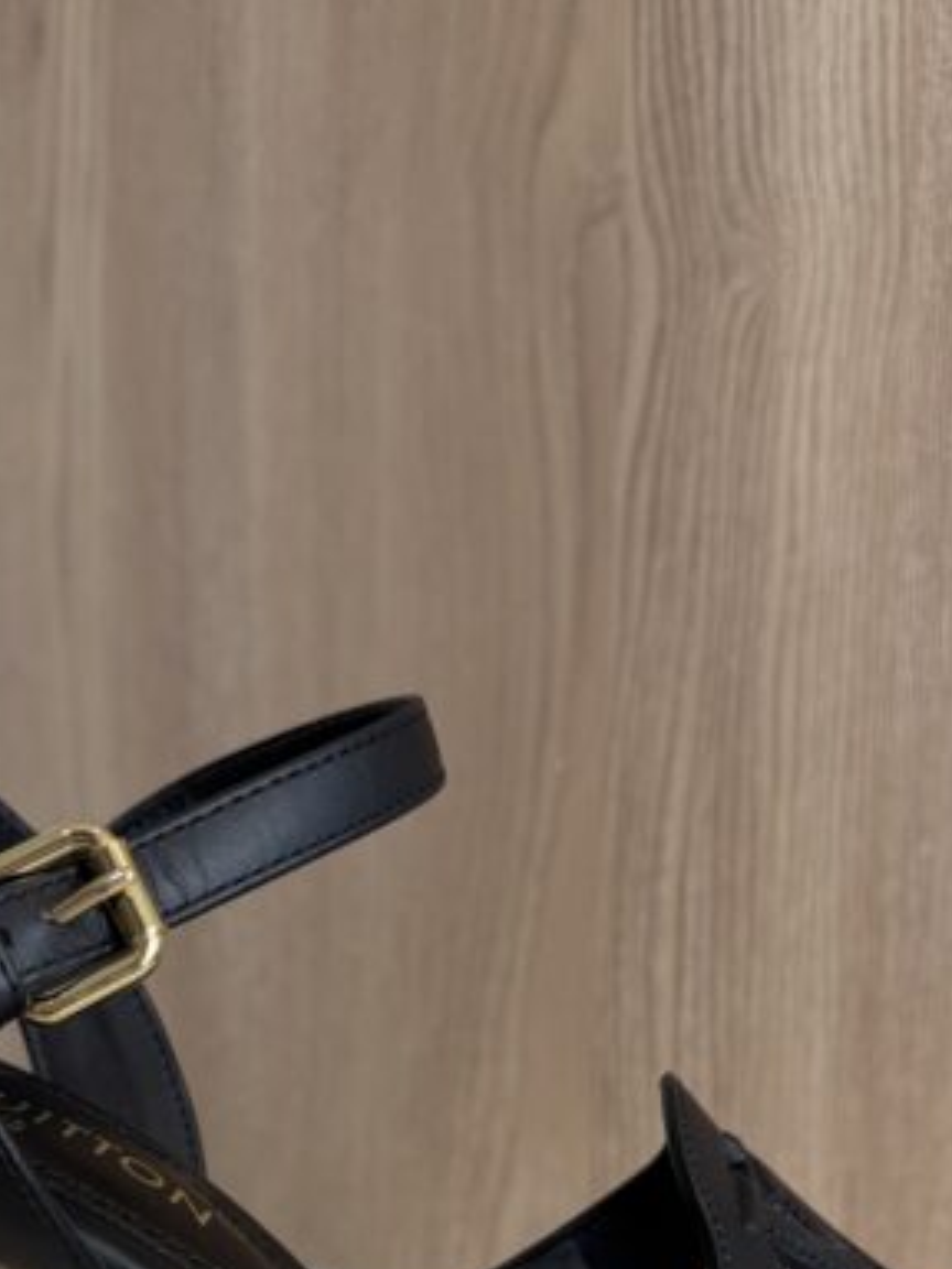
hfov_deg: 28.9
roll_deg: +0.5
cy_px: 1309
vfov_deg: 34.3
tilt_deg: -16.0
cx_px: 331
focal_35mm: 50
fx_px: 1833
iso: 100
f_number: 1.78
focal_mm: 6.76
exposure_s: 1/120
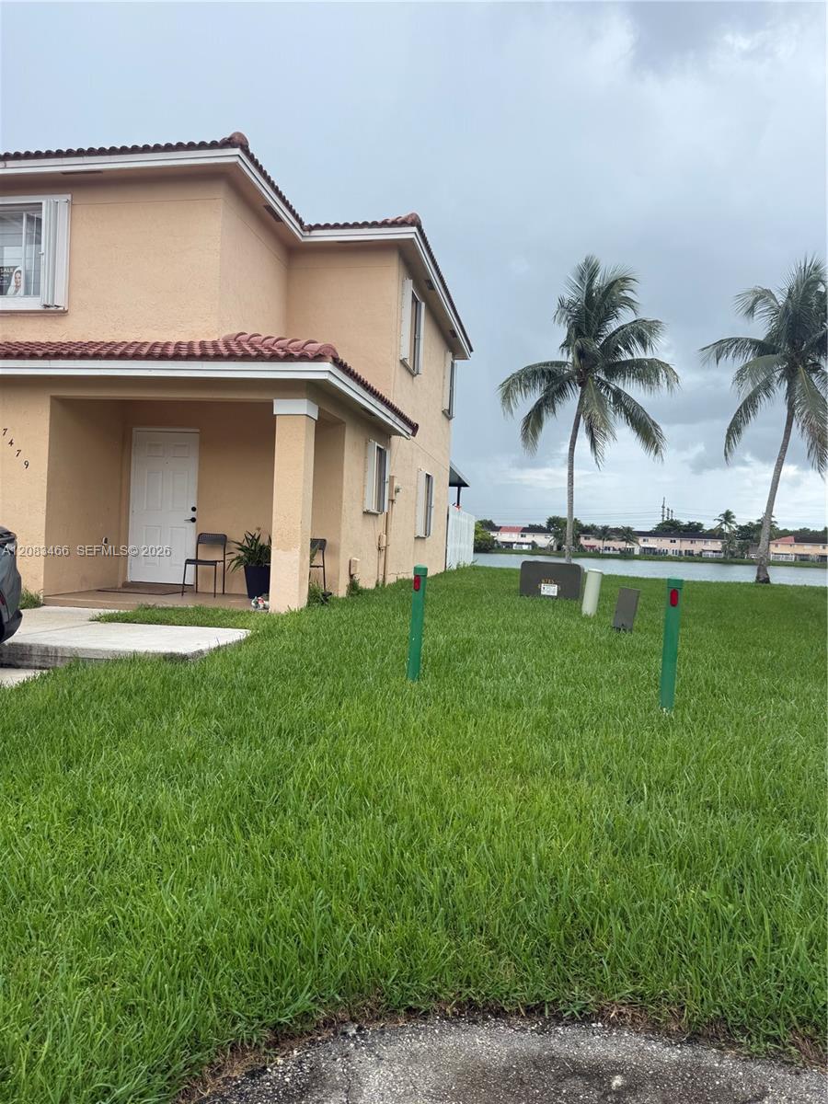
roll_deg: -3.4
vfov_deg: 71.6
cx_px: 414
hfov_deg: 56.8
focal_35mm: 24
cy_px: 552
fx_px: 765
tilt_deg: -0.4
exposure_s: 1/2611
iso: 80
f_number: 1.78
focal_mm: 6.76
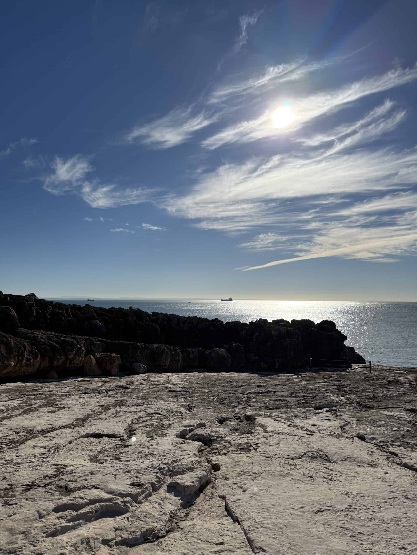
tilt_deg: +3.4
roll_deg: -1.6
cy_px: 278
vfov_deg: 71.6
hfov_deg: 56.8
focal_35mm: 24
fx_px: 385
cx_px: 208
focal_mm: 6.76
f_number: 1.78
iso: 64
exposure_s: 1/17544
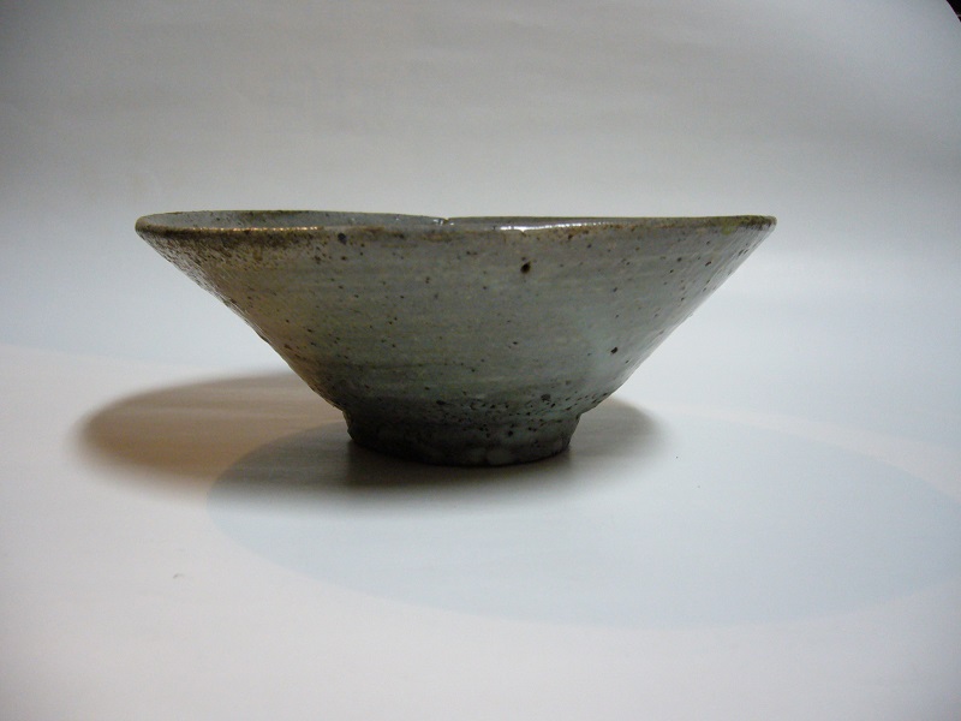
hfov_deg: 52.6
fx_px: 972
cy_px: 360
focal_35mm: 35
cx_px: 480
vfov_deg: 40.7
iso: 200
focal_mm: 5.8
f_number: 2.8
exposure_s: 1/10
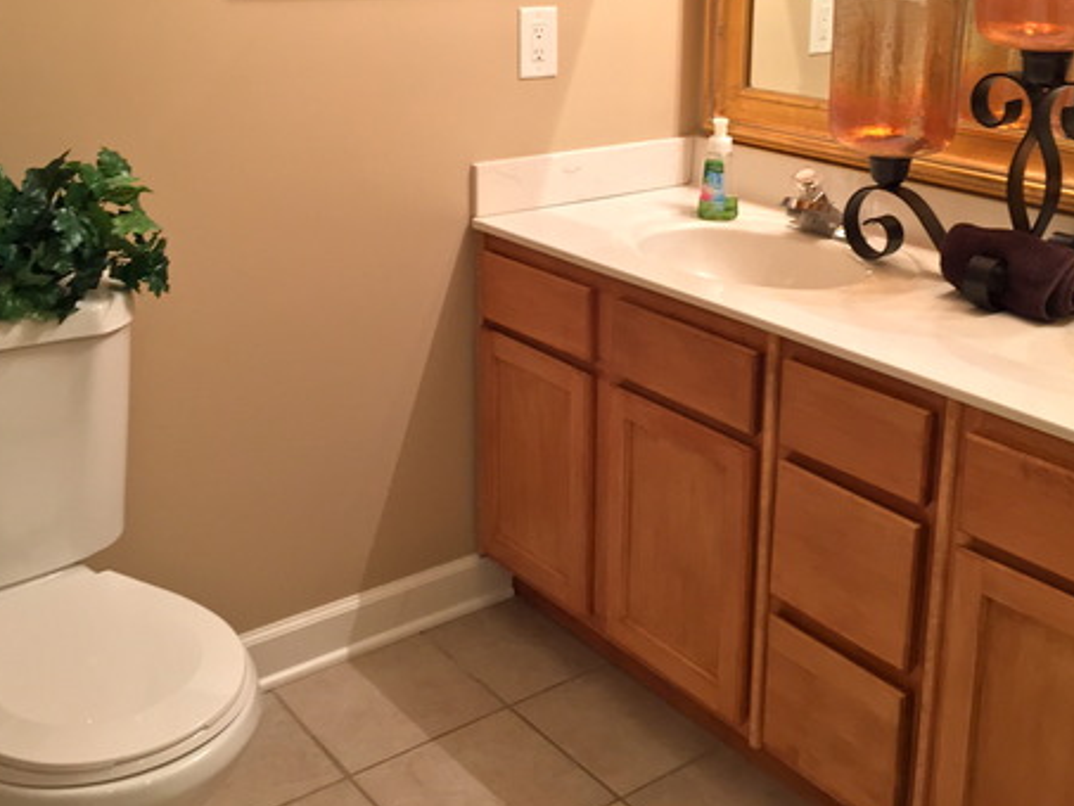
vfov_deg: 34.7
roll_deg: -3.0
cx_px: 609
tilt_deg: -13.9
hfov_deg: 45.7
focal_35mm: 41
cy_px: 249
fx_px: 1272
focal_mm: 4.15
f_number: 2.2
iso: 80
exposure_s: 1/30
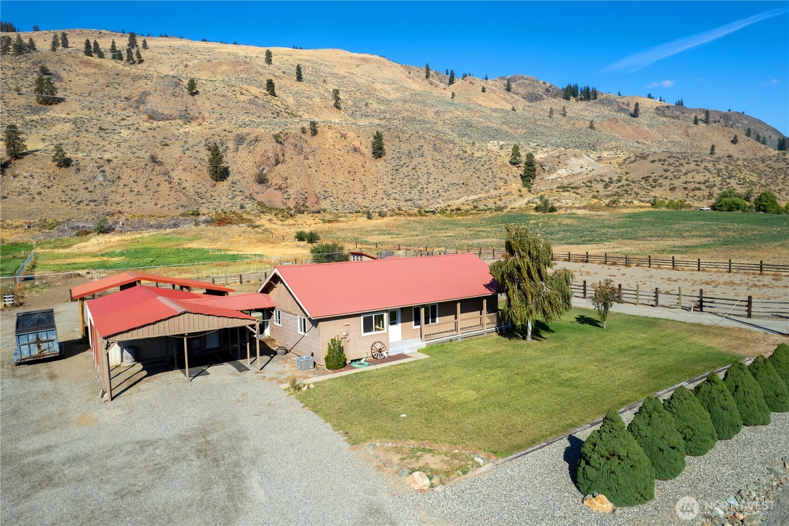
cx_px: 394
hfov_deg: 78.6
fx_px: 482
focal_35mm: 22
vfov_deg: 57.2
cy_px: 263
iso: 100
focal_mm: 8.38
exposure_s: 1/2000
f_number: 2.8
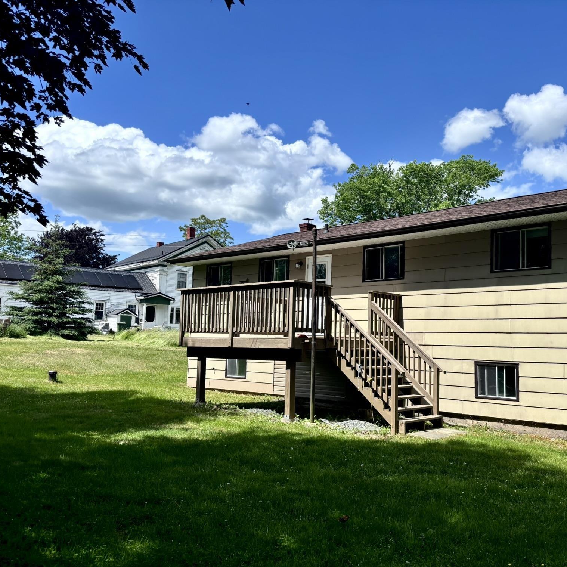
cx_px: 377
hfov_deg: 51.6
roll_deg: -0.5
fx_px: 574
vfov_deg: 52.5
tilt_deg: +5.0
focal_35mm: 31
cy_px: 286
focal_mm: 5.96
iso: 50
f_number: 1.6
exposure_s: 1/3650
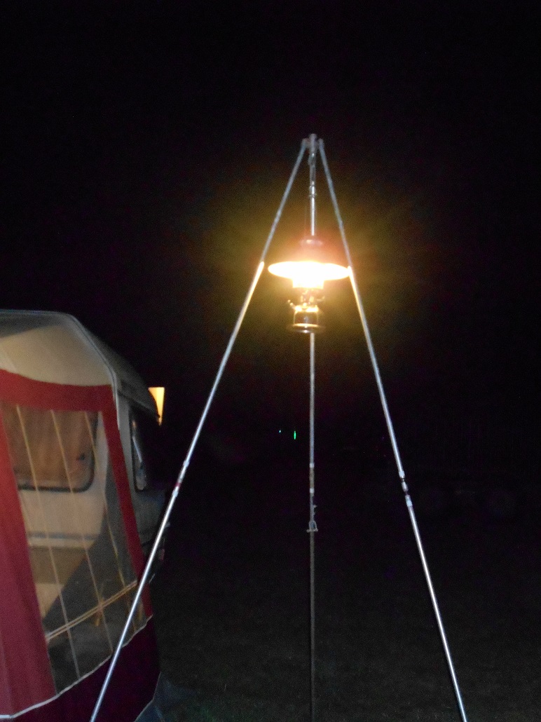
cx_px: 270
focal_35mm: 44
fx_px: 917
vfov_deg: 43.0
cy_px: 361
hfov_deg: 32.9
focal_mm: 7.7
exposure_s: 1/30
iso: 1600
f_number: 4.2
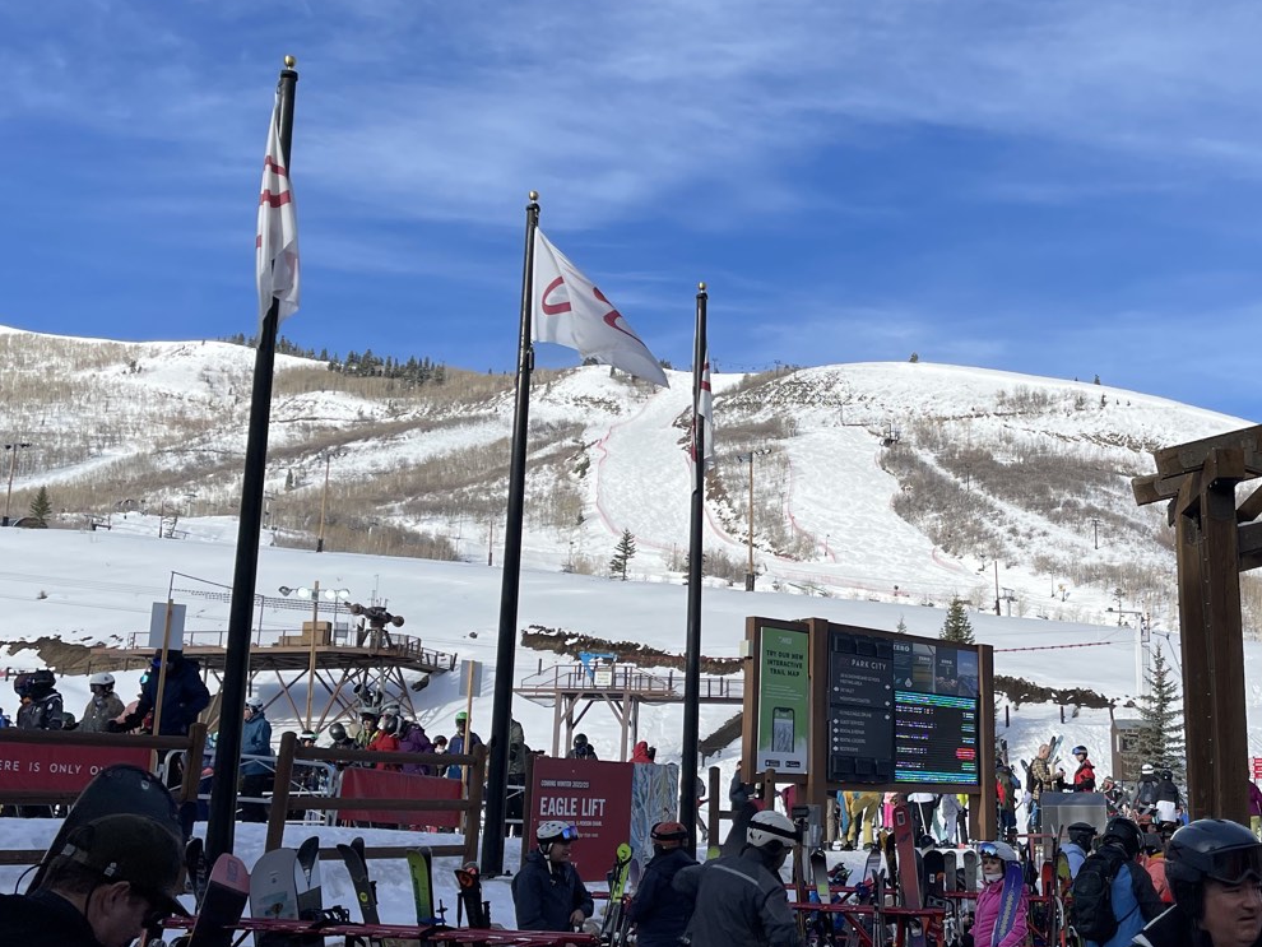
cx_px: 855
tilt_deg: +11.4
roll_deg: +0.6
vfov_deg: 34.4
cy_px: 503
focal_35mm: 42
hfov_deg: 44.1
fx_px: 1532
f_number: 1.6
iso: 32
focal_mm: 5.1
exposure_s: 1/4348
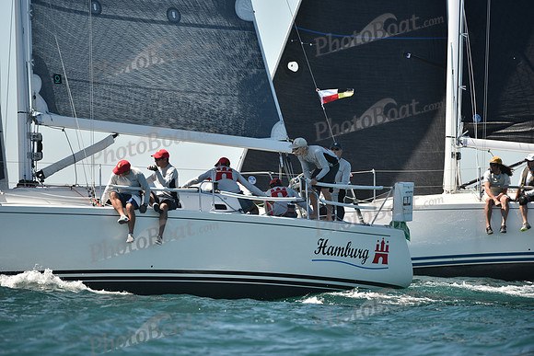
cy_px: 178
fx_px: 5934
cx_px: 267
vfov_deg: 3.4
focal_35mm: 400
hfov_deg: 5.2
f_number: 5
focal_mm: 400
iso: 250
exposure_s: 1/1250
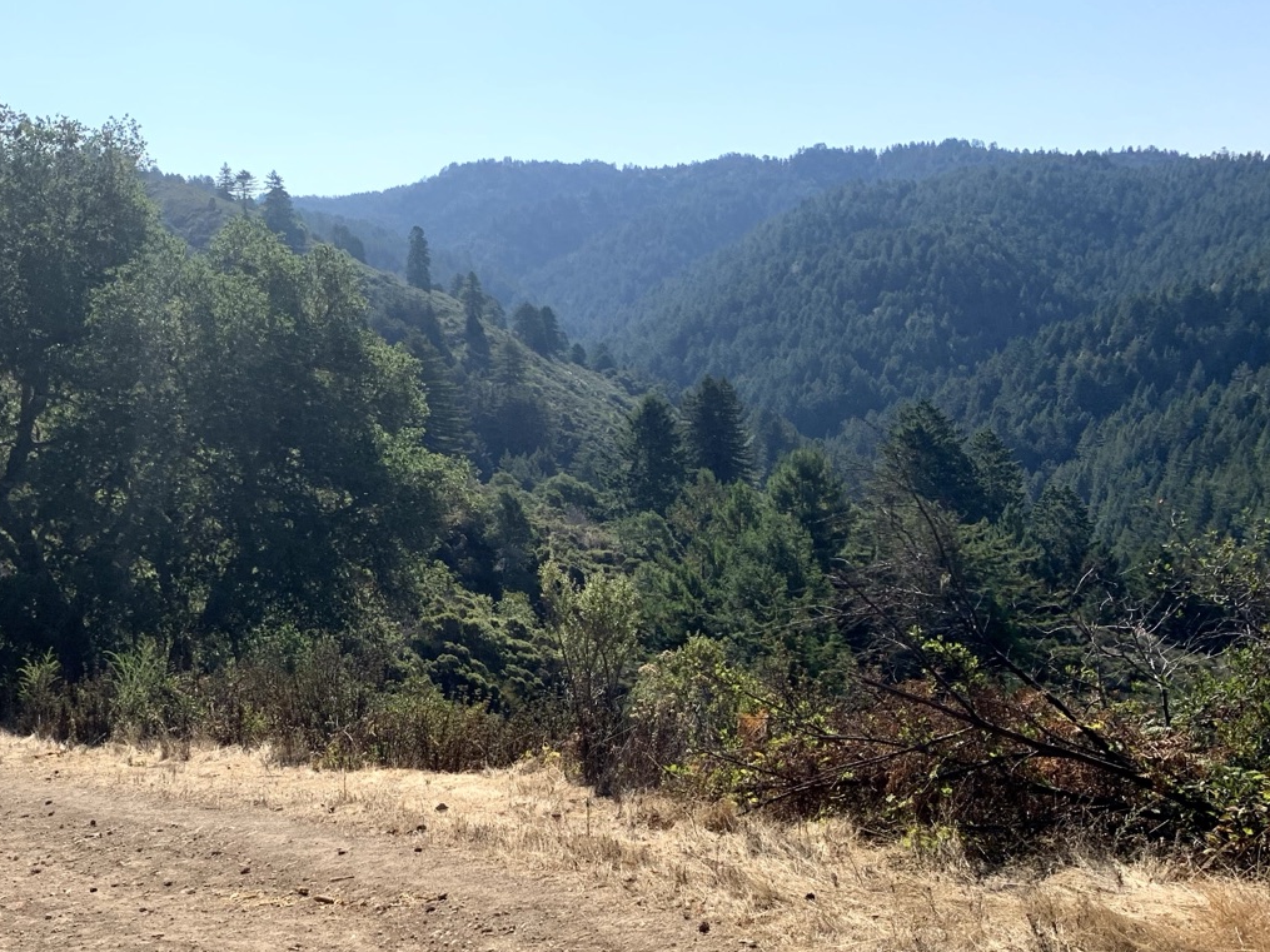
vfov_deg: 34.8
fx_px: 1504
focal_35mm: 41
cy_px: 623
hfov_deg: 45.3
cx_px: 457
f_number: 1.8
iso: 25
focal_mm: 4.25
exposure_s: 1/1916
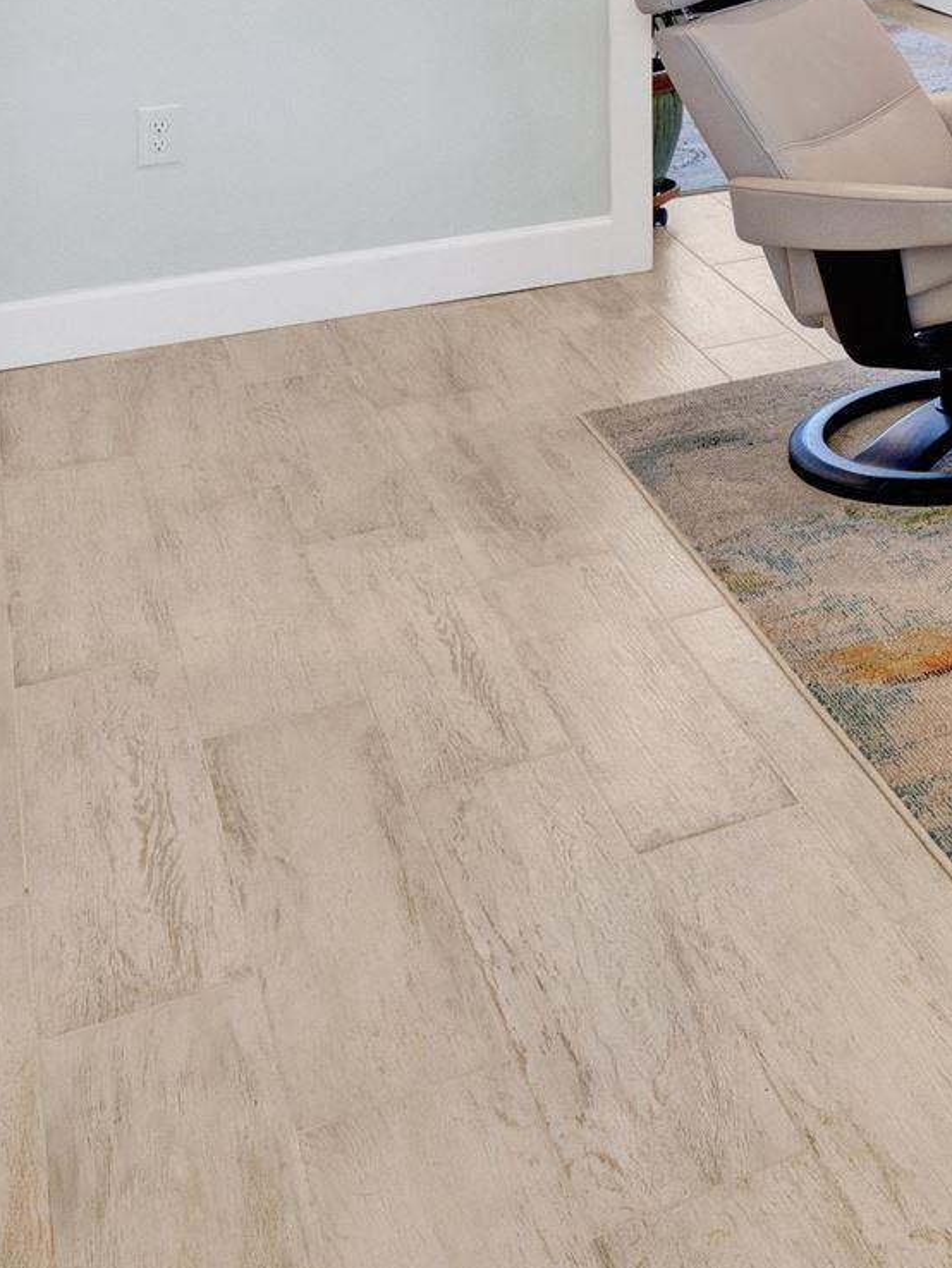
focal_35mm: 56
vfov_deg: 28.7
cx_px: 1370
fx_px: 2052
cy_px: -342
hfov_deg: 22.2
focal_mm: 14
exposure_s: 1/13
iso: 400
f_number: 11
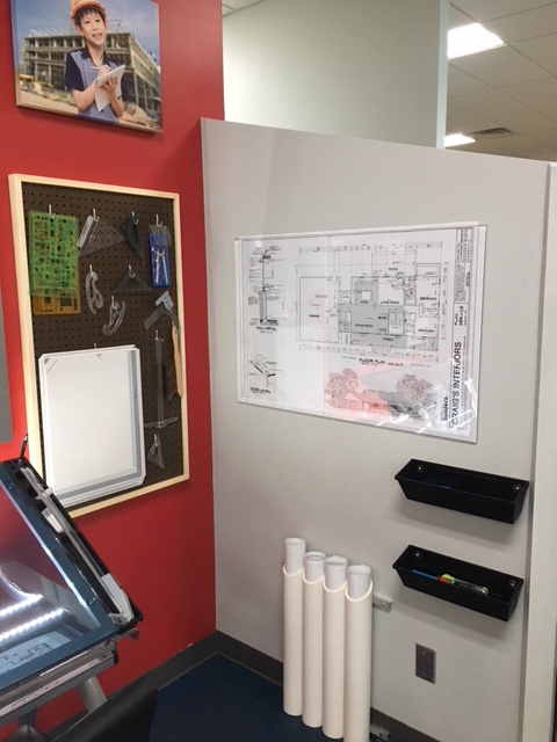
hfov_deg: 48.2
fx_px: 622
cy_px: 371
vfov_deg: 61.7
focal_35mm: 29
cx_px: 278
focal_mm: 4.15
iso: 125
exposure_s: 1/30
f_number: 2.2
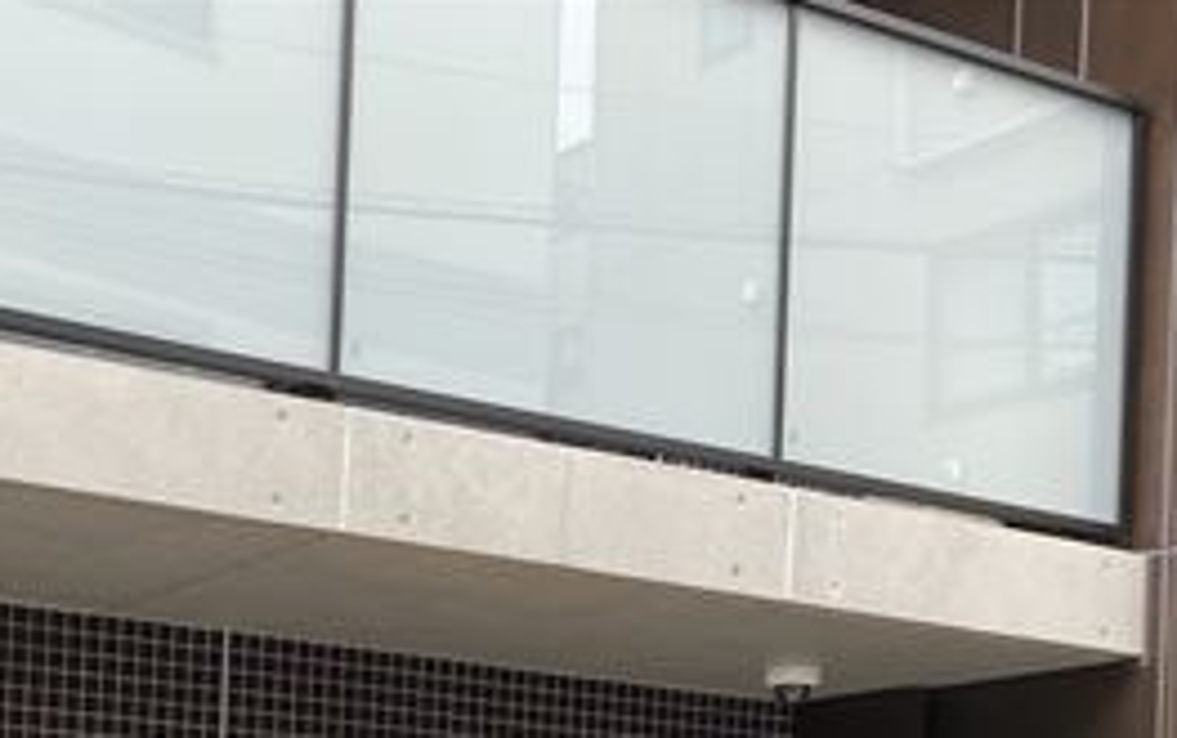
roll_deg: -2.2
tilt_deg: -1.0
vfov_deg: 17.8
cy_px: 1047
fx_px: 2151
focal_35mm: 67
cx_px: 130
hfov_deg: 29.4
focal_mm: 4.25
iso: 64
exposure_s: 1/122
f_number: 1.8
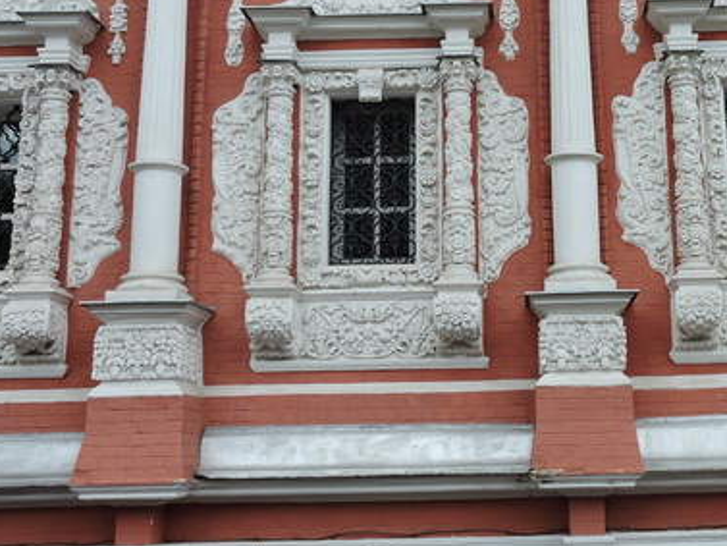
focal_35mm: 56
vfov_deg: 25.8
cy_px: 139
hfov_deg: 33.7
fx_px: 1176
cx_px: 544
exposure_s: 1/640
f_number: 3.6
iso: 100
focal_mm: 5.9
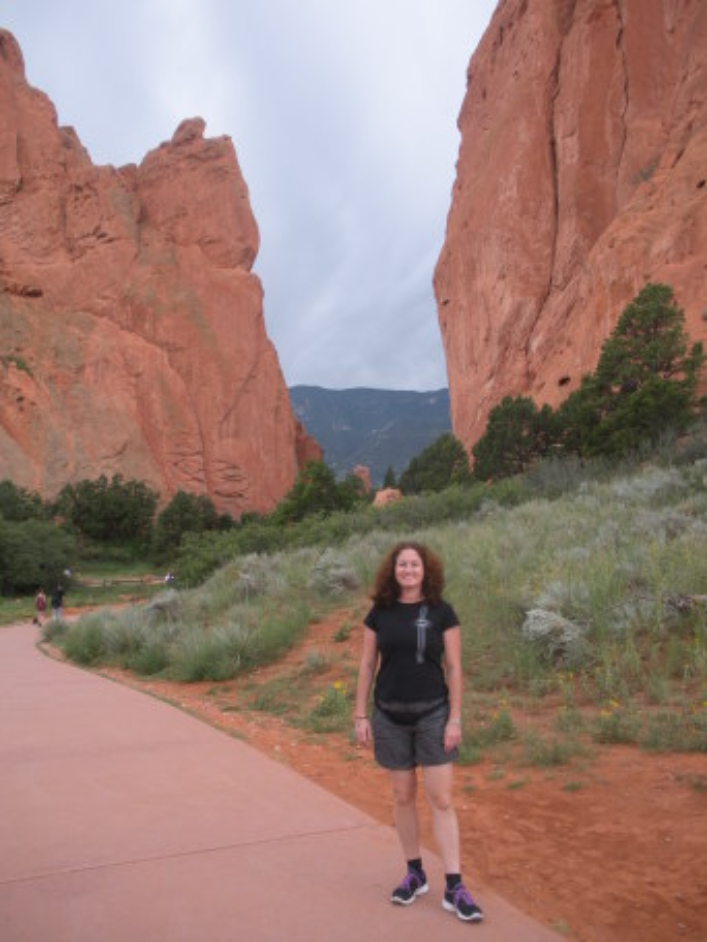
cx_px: 354
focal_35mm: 36
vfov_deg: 51.4
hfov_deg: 39.7
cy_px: 471
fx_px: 980
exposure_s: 1/92.2
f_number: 3.5
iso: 64
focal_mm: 6.3
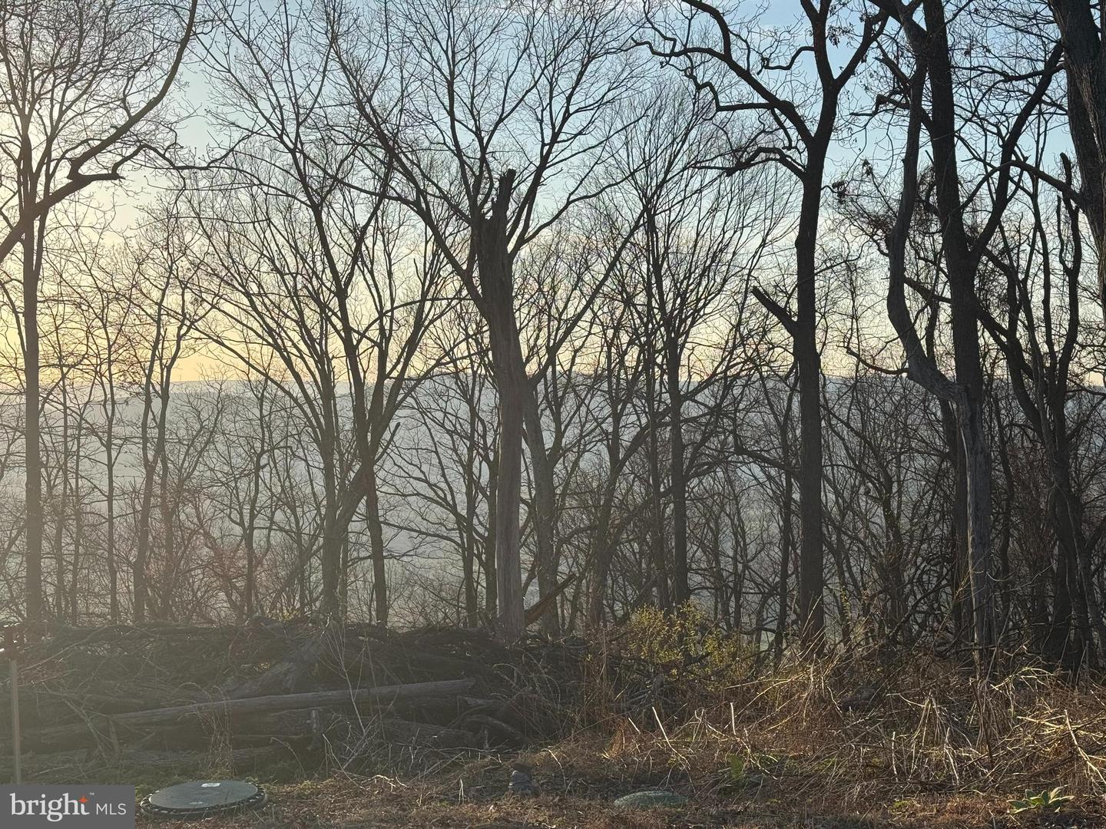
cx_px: 553
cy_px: 414
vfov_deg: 30.3
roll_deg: -1.2
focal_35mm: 48
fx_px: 1534
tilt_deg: +0.1
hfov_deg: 39.7
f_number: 1.78
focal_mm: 6.76
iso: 64
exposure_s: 1/4310
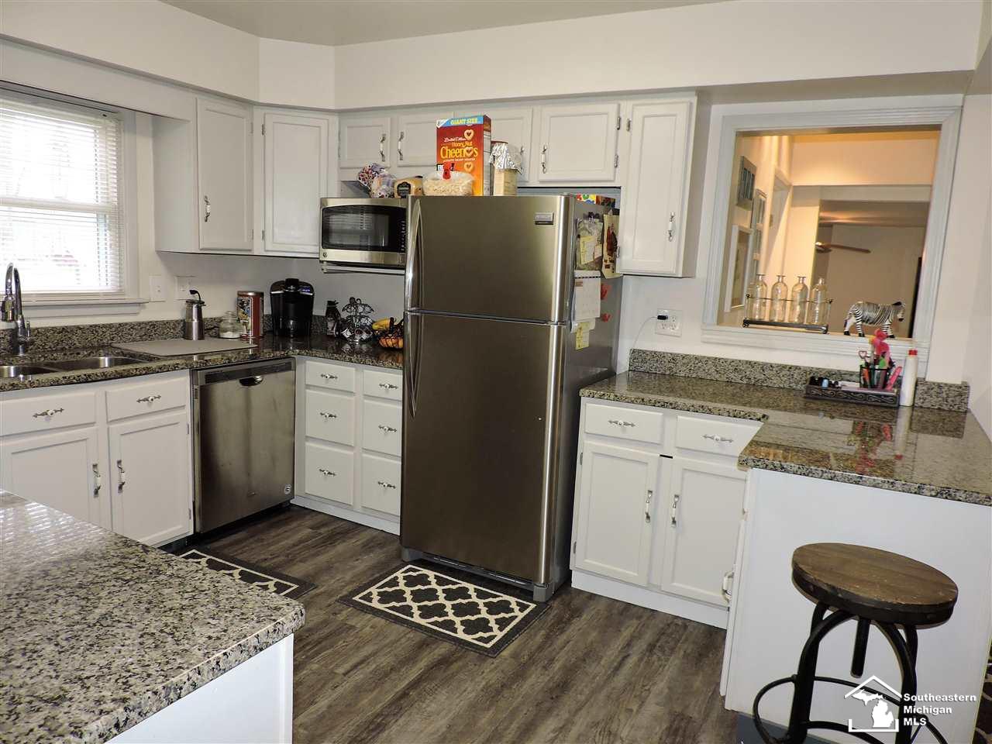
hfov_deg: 71.6
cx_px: 496
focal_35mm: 24
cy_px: 372
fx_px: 688
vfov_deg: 56.8
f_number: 3
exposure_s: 1/30
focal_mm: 4.3
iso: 200
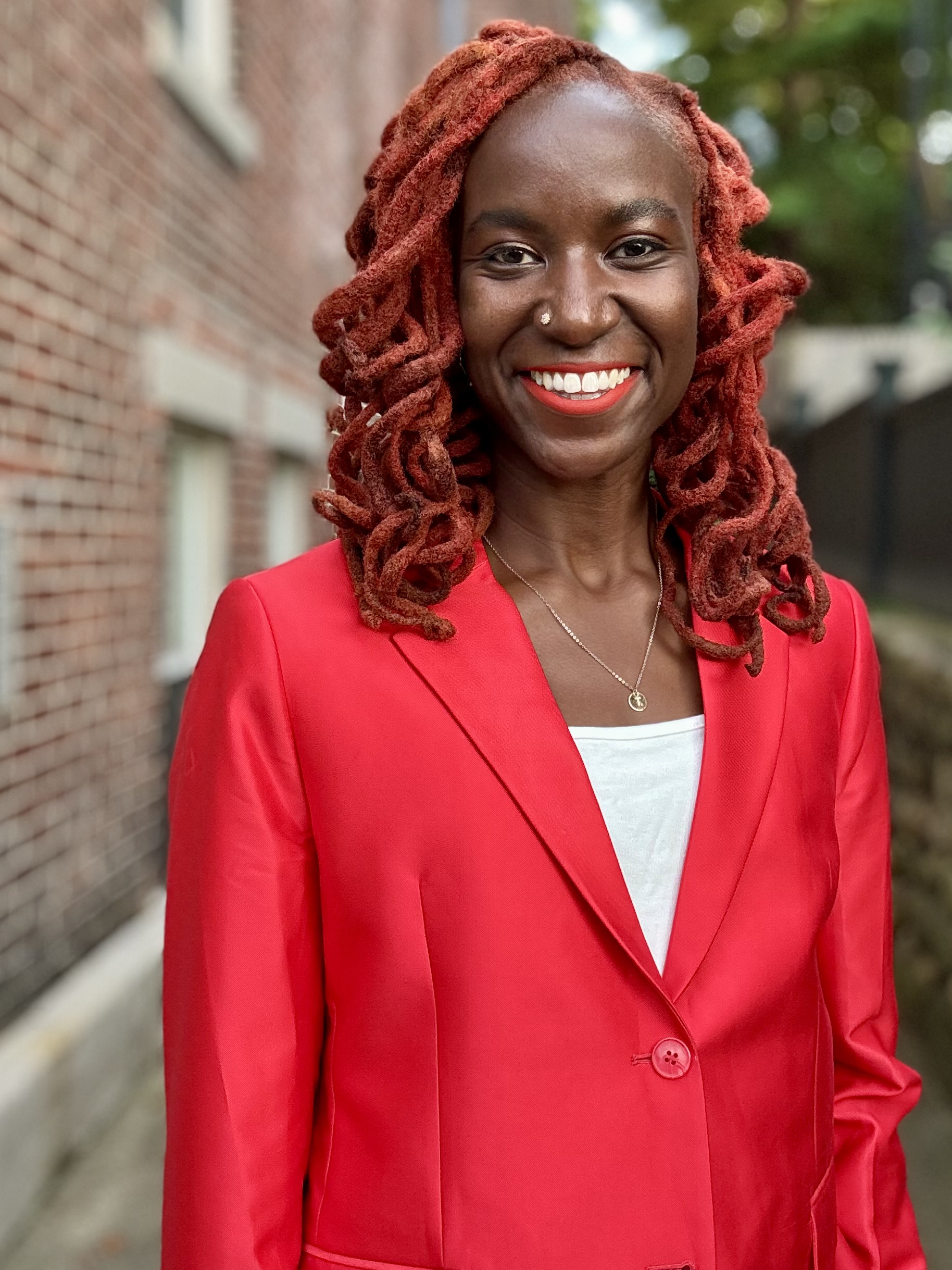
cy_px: 612
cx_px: 527
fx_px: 1394
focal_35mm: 38
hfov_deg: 37.7
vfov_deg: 49.0
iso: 160
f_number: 1.9
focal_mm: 2.69
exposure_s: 1/60
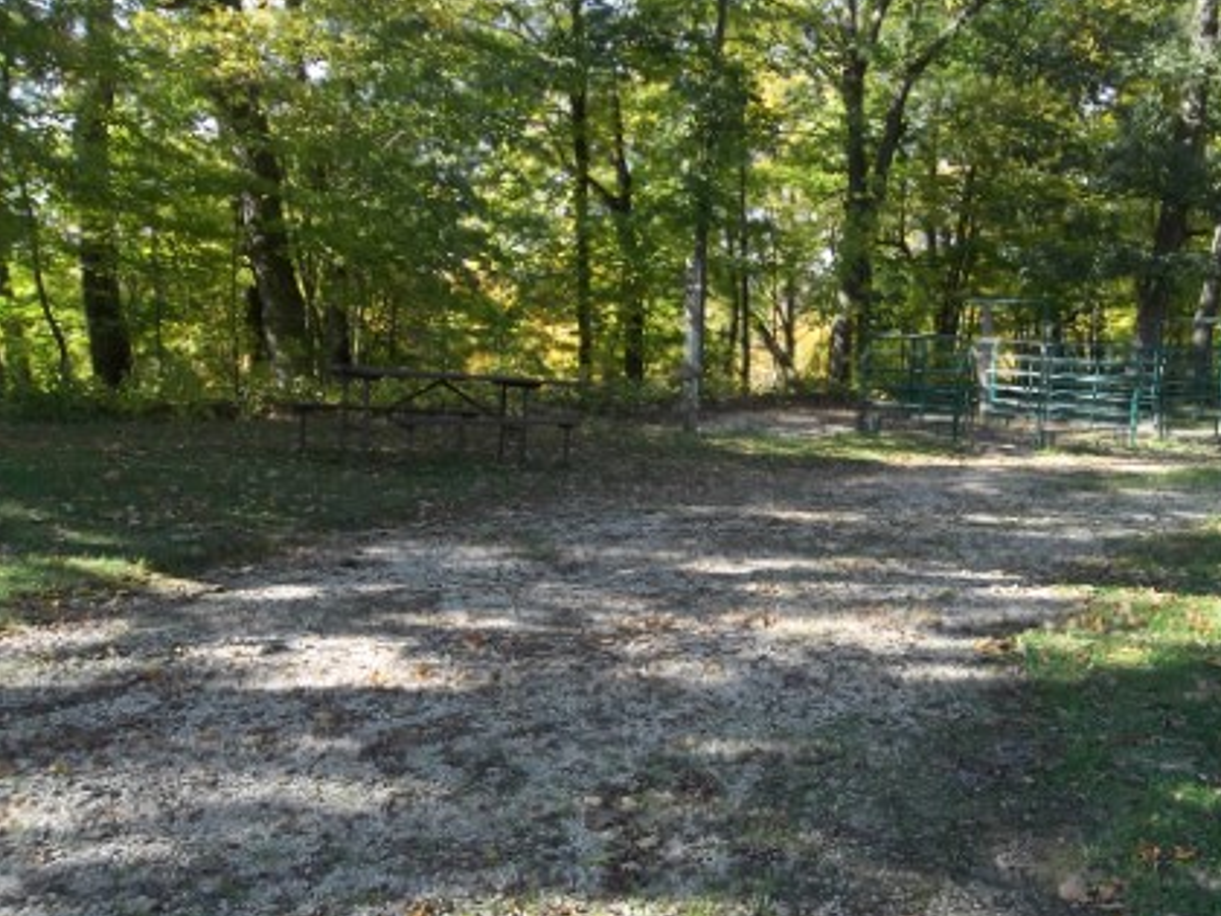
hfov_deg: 54.9
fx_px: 1164
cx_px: 743
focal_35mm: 33
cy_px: 496
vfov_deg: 42.9
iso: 80
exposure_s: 1/125
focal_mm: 4.9
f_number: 3.5
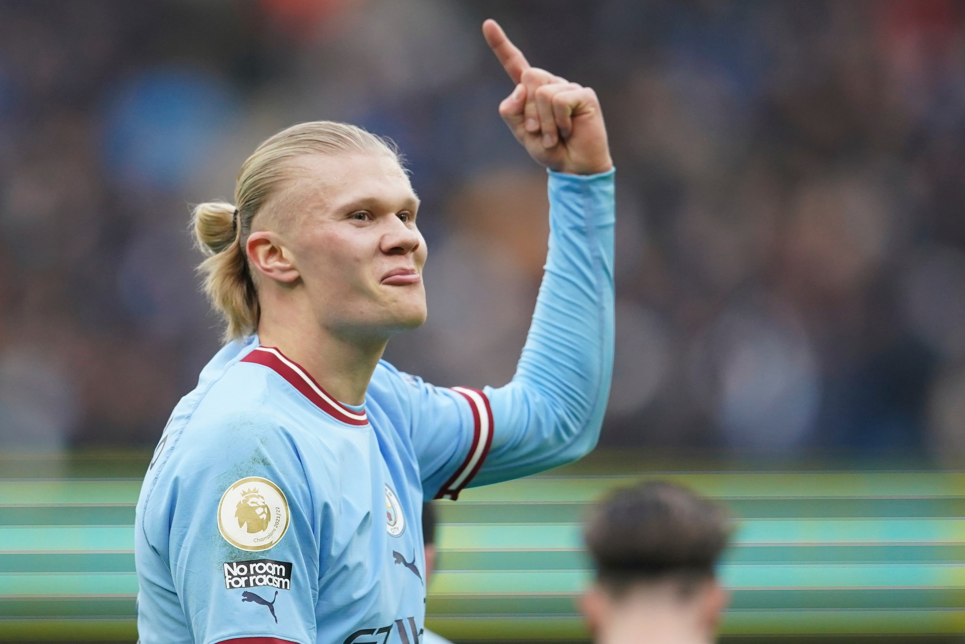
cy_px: 322
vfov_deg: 3.4
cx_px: 482
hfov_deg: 5.2
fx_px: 10723
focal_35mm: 400
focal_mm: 400
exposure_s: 1/2500
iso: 1600
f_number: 2.8
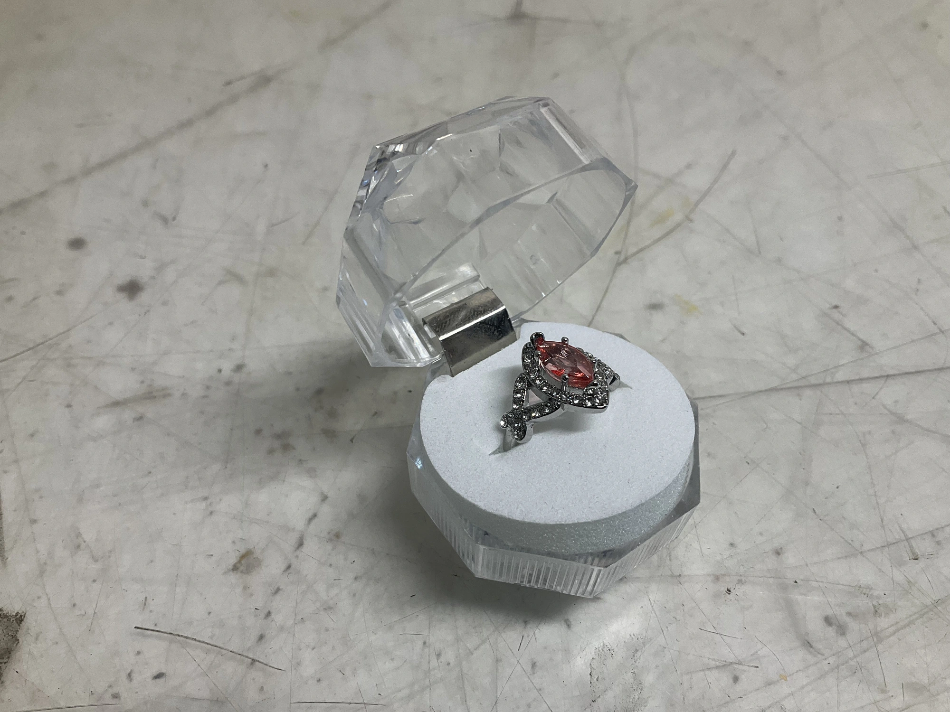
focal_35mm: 29
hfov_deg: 61.7
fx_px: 796
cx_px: 475
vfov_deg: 48.2
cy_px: 356
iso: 40
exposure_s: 1/120
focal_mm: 3
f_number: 1.8
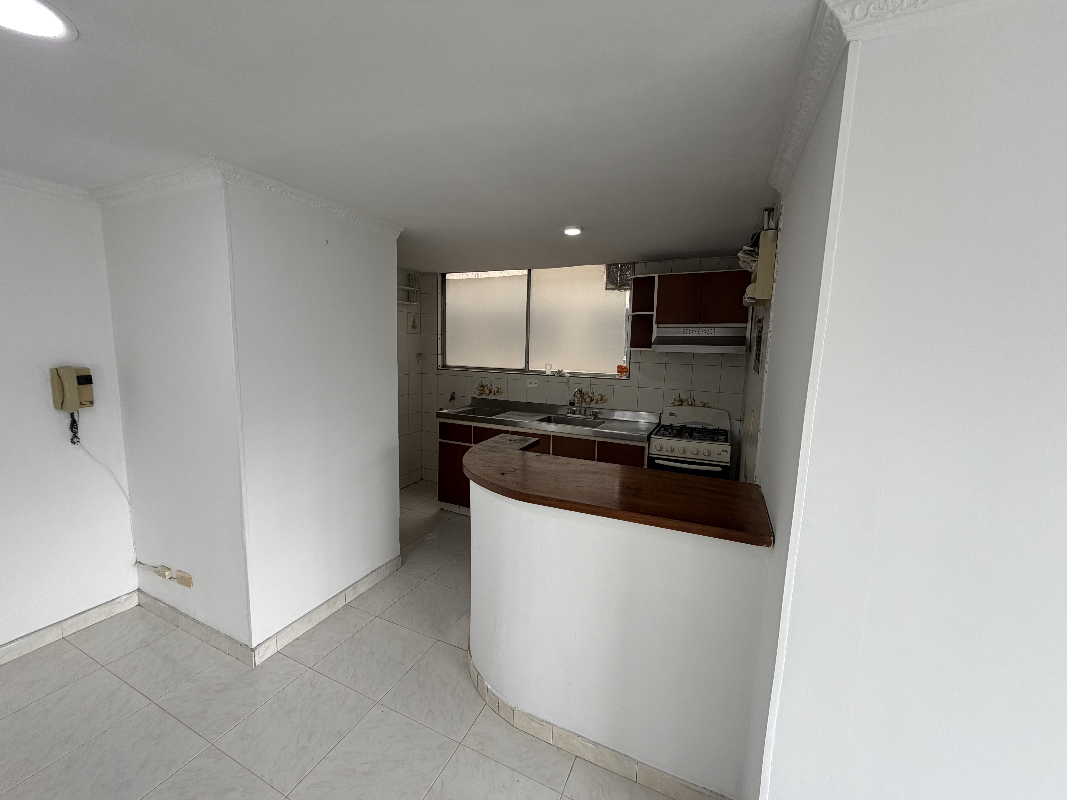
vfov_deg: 85.7
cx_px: 534
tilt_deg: -7.1
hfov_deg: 102.1
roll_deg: -0.8
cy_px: 400
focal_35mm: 14
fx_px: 432
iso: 100
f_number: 2.2
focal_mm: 2.22
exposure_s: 1/121
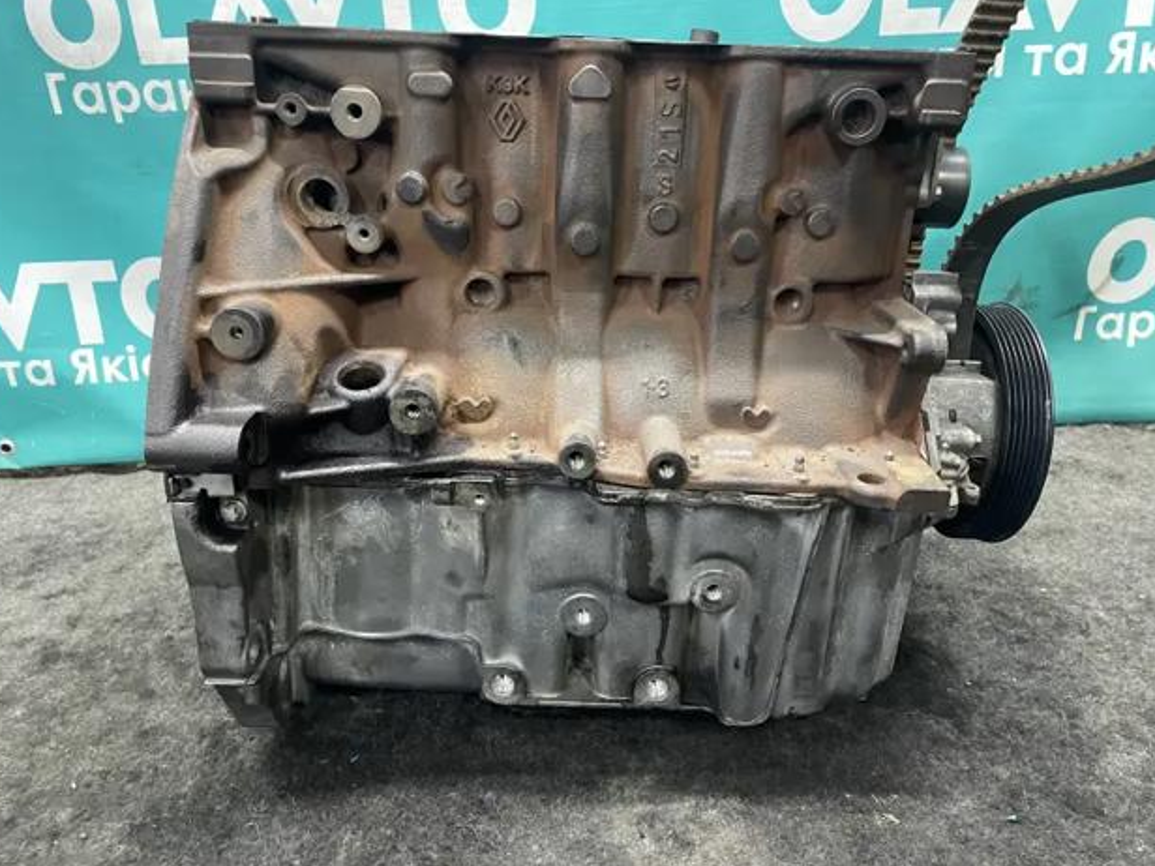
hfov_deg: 65.3
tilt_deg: -24.5
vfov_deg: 51.4
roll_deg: +1.6
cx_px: 572
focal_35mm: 27
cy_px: 435
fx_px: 901
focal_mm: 4.2
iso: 500
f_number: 1.6
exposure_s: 1/33
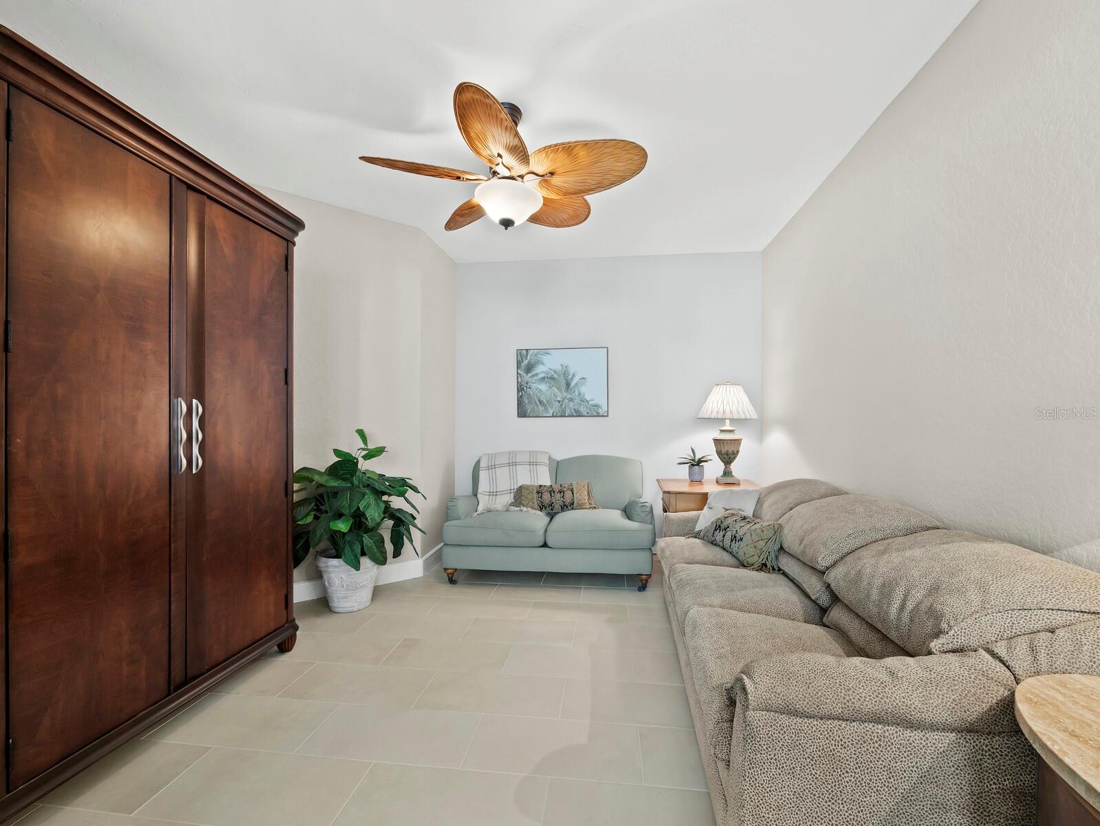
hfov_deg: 102.0
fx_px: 445
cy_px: 413
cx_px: 550
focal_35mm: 14
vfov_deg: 85.7
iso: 320
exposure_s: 3.2
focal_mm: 7
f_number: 11
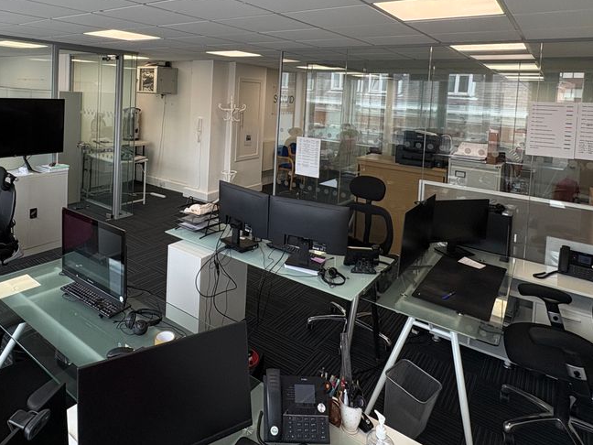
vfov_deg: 54.2
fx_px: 411
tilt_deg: -2.5
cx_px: 240
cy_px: 112
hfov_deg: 70.9
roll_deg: -2.3
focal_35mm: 24
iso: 125
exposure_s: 1/132
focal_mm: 2.22
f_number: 2.2
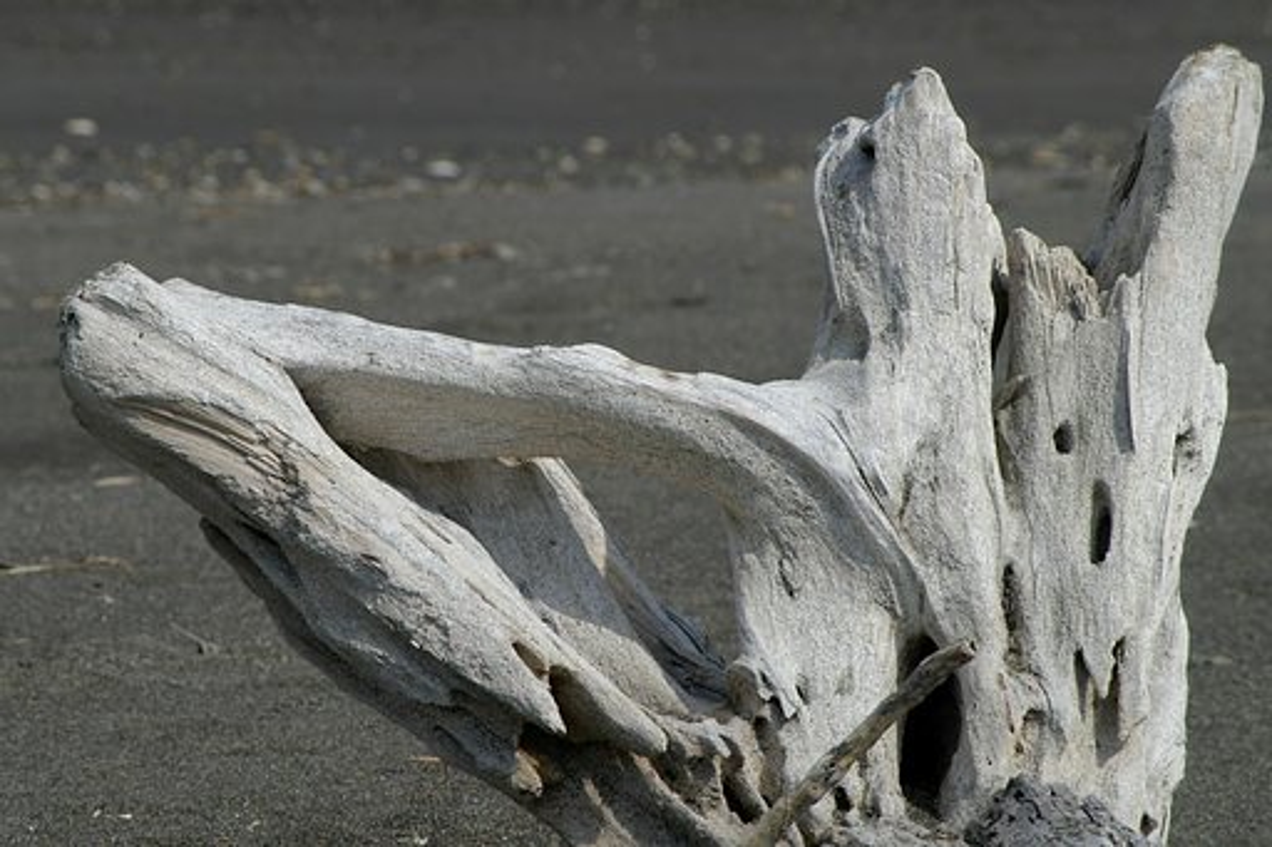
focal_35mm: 300
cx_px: 636
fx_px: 10596
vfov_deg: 4.6
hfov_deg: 6.9
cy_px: 424
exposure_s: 1/500
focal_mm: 200
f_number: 10
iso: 200
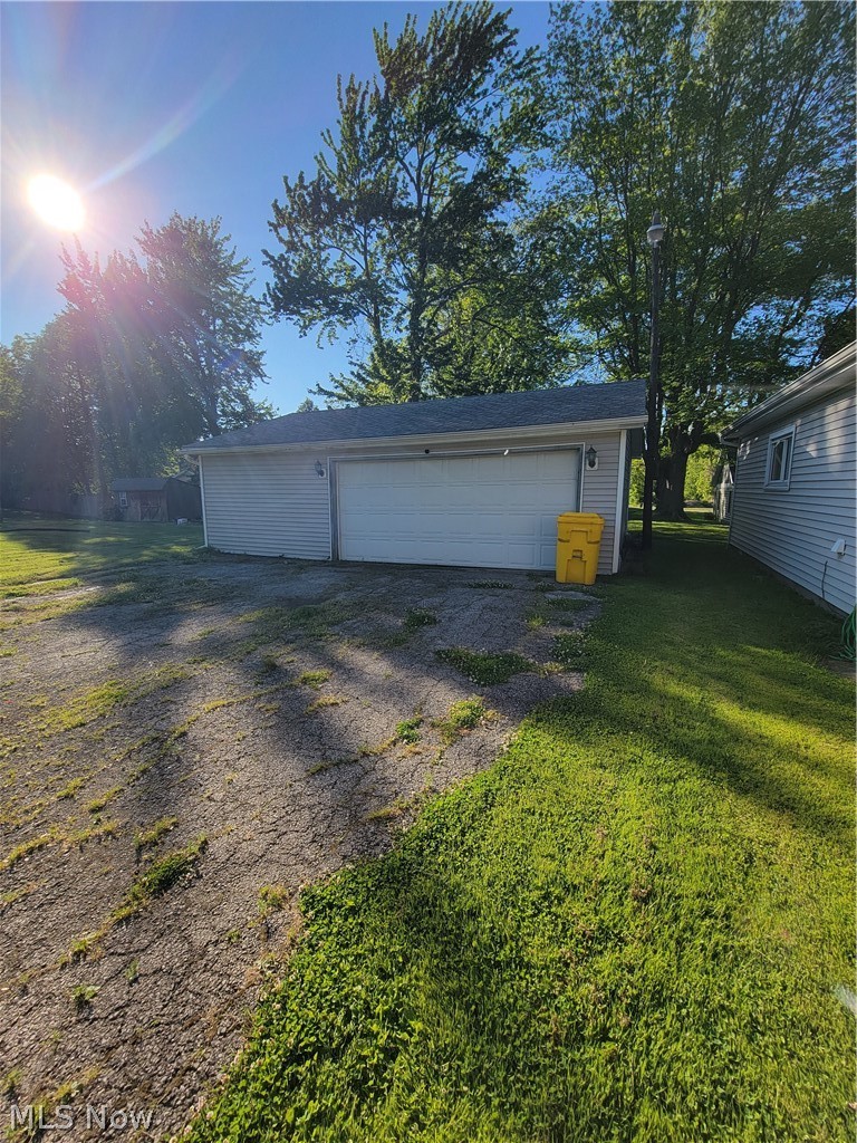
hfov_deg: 89.9
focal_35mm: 13
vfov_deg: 106.2
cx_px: 428
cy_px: 572
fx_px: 429
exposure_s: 1/1199
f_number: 2.2
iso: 50
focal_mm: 2.2
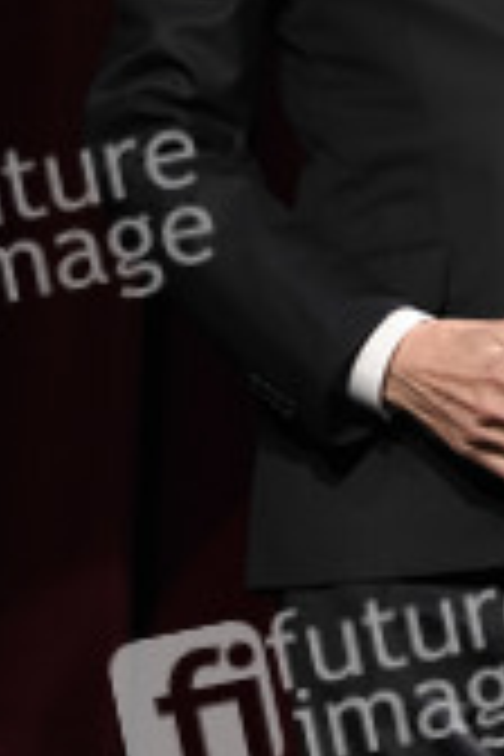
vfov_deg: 5.2
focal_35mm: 392
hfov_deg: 3.5
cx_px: 472
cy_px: 14
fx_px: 8231
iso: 2000
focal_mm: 110
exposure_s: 1/400
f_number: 3.5
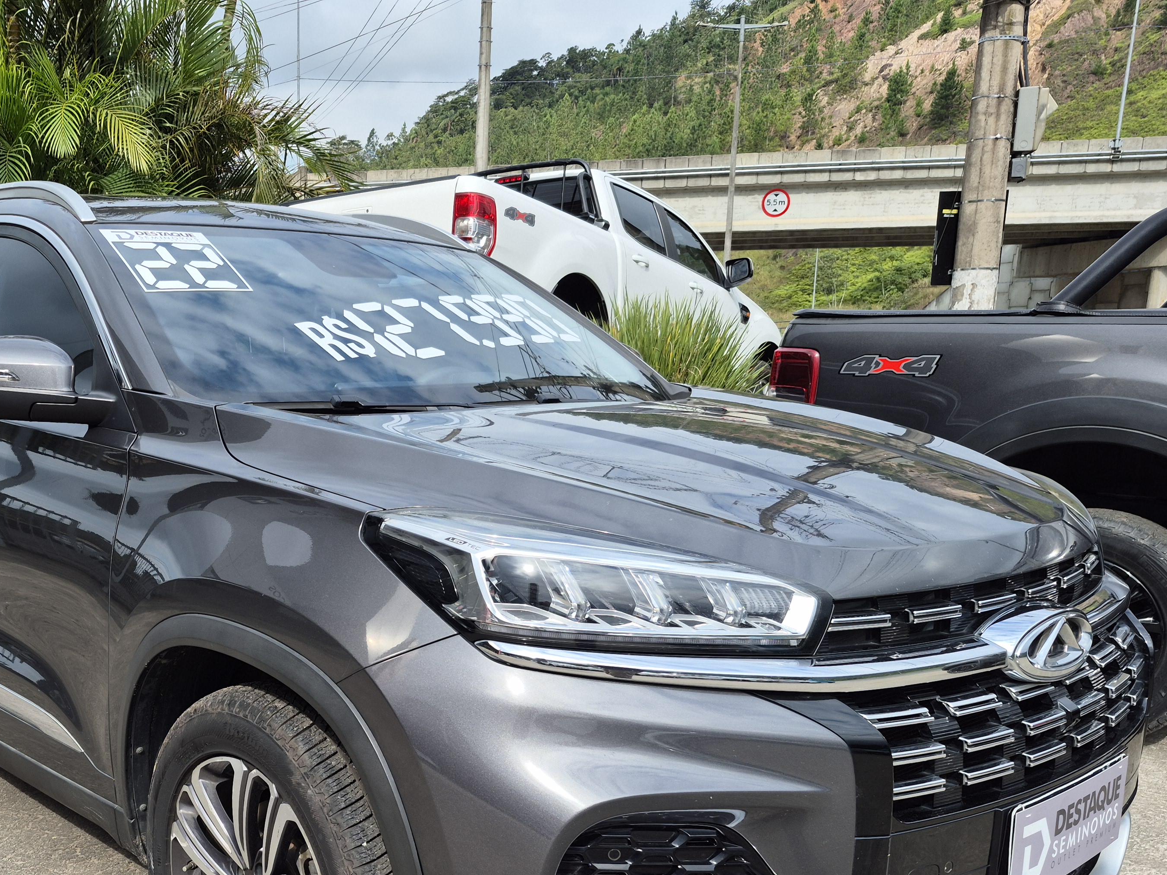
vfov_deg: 40.7
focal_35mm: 34
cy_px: 646
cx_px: 366
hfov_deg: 52.7
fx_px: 1146
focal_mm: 5.4
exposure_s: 1/1236
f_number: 1.8
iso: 25
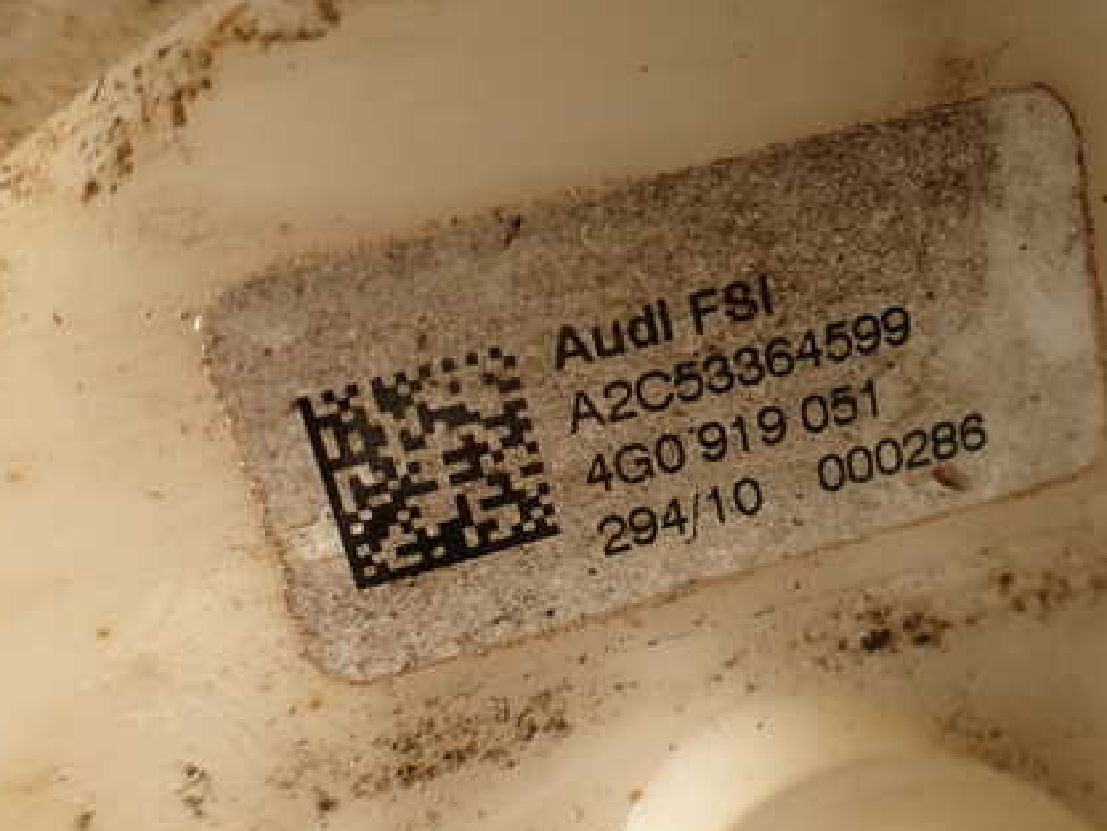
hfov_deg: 40.8
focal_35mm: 46
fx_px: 1471
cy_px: 380
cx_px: 722
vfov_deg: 31.5
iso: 200
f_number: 2.4
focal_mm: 5.79
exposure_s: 1/60
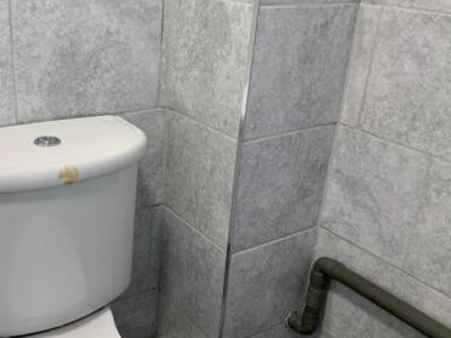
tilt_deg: -23.3
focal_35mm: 41
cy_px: 180
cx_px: 130
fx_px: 534
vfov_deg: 35.1
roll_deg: -1.9
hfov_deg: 44.7
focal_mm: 4.25
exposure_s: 1/63
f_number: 1.8
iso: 100
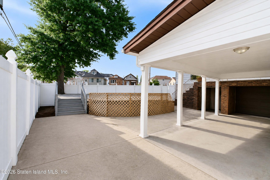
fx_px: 112
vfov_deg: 77.3
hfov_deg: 100.4
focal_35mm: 15
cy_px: 90
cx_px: 135
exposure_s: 1/100
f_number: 10
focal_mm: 10
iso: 200
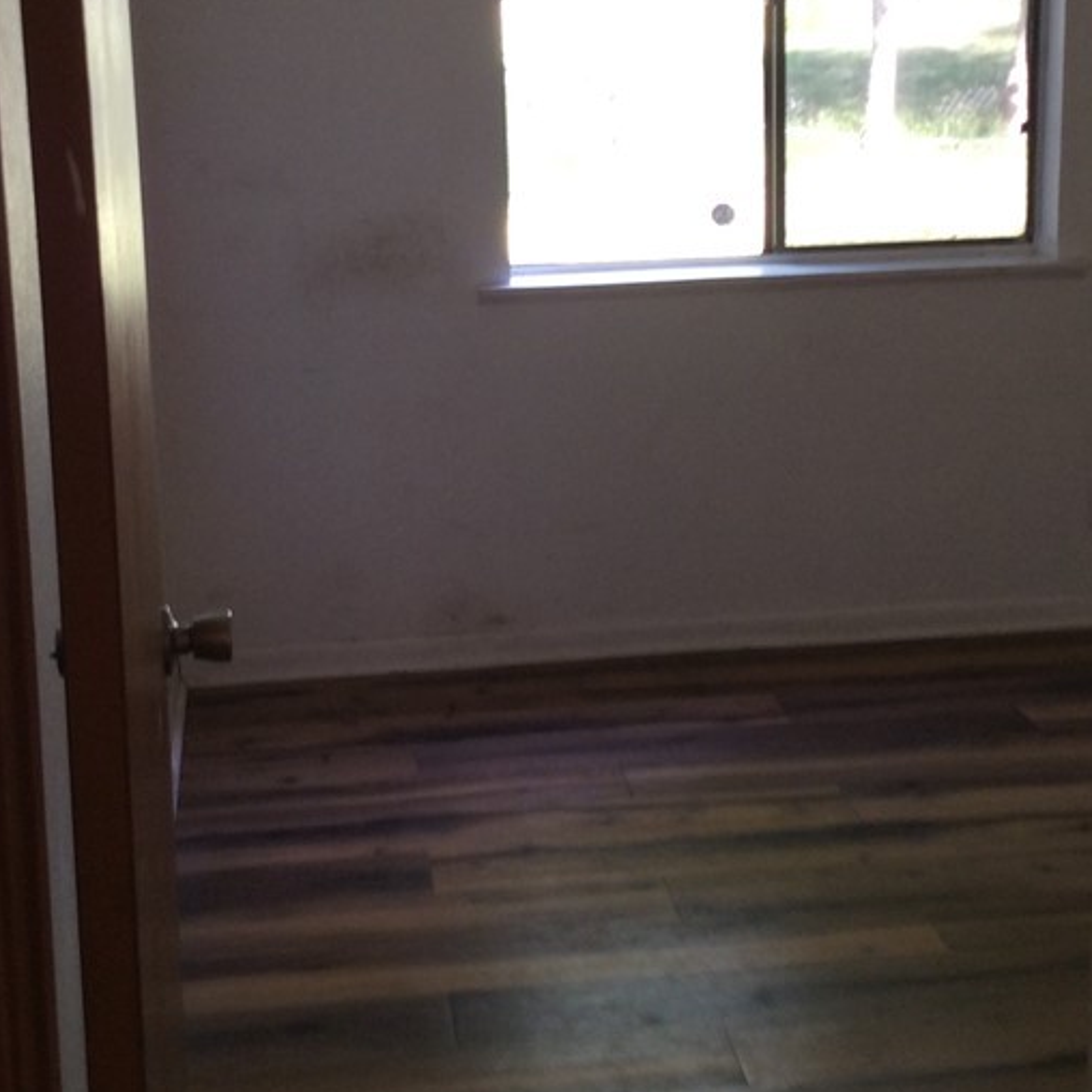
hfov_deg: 30.0
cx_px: 512
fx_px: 2034
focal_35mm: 57
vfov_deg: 29.7
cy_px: 327
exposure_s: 1/24
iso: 40
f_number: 2.4
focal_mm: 3.3
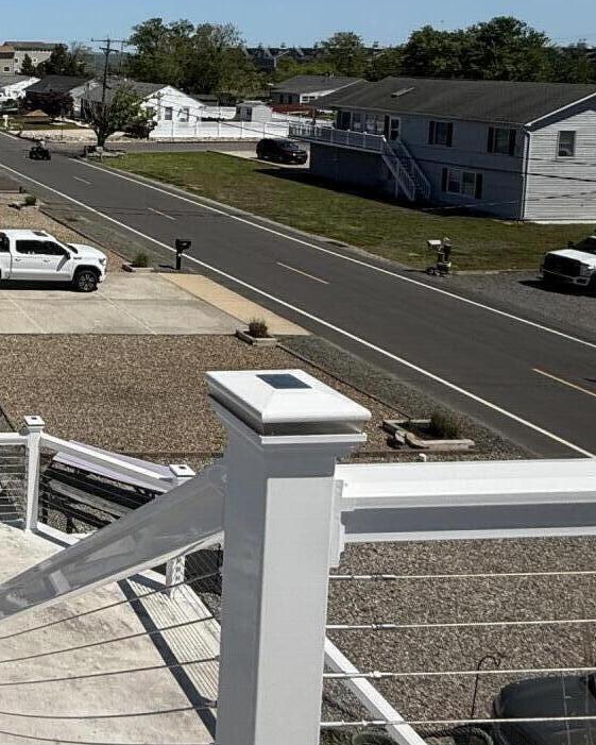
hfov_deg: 30.5
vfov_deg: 44.2
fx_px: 860
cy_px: 131
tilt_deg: -3.1
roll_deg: -1.4
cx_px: -172
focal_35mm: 39
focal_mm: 2.22
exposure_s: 1/4762
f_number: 2.2
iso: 50
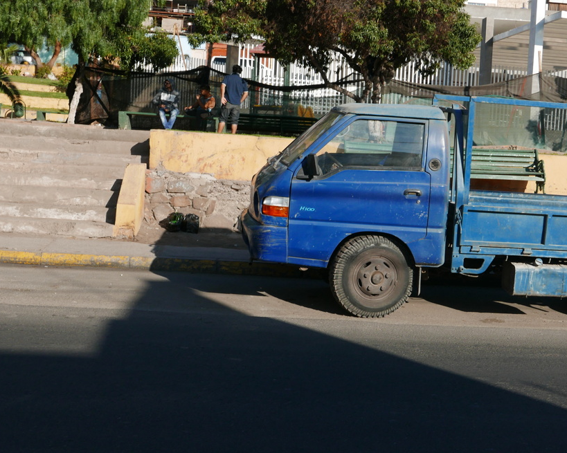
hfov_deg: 31.8
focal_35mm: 59
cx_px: 360
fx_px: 990
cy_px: 232
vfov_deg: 25.8
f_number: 5.6
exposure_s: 1/800
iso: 200
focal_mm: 19.3
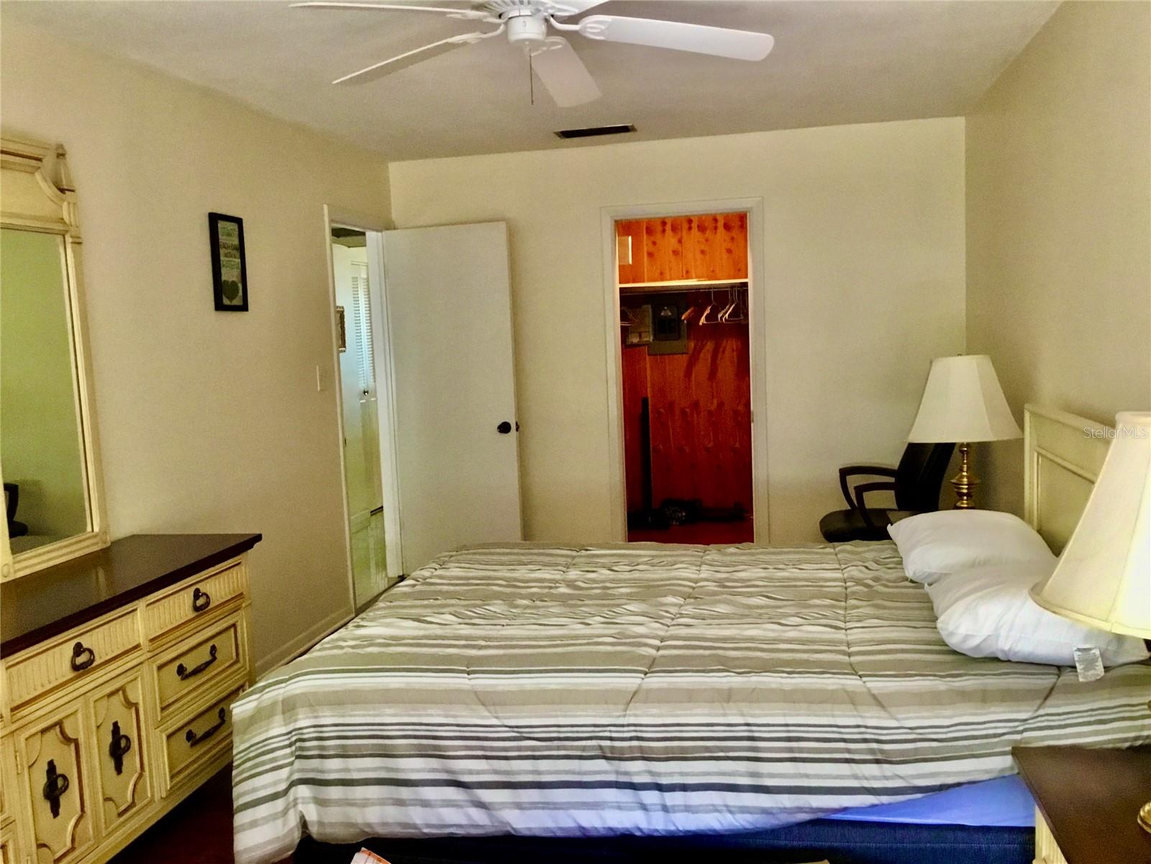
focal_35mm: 31
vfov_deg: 45.4
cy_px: 432
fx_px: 1031
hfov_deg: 58.4
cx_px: 576
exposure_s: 1/30
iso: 200
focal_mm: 3.3
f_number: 2.4
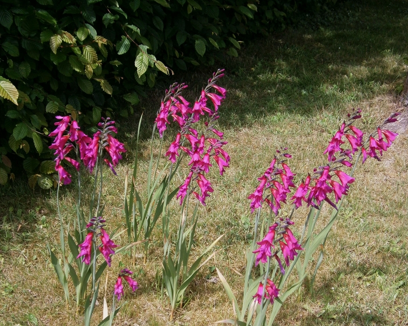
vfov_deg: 24.5
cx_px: 205
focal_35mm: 62
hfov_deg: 30.5
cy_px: 209
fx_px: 748
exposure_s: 1/500
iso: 80
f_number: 3.4
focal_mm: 8.3
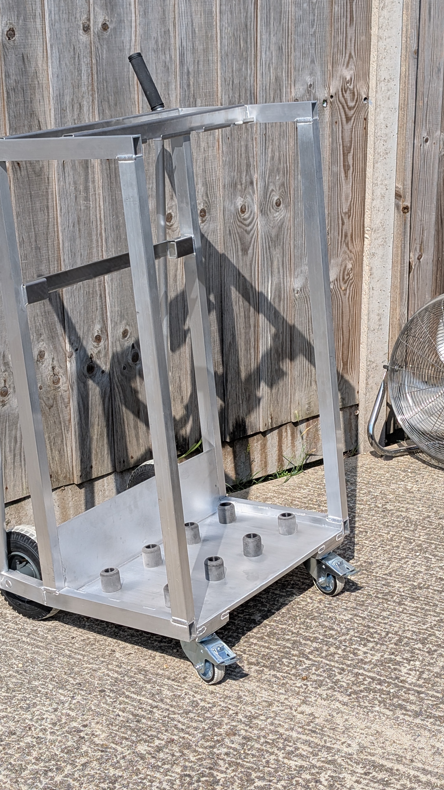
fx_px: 1193
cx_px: 205
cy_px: 375
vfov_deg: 36.6
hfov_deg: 21.1
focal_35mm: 57
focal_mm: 6.9
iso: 20
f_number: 1.68
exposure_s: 1/947
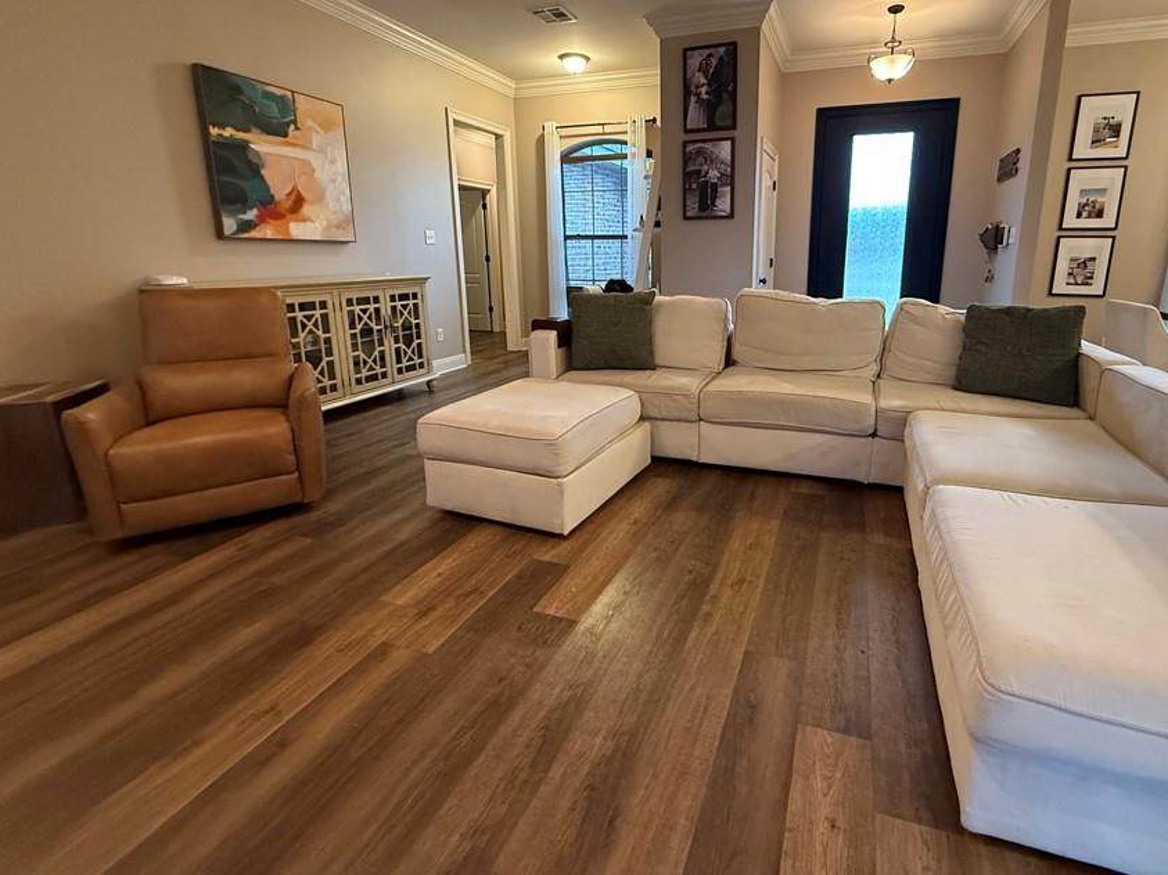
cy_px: 377
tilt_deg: -10.9
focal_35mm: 17
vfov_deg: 74.3
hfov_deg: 90.4
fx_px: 574
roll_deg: -0.4
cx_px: 668
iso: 640
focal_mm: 2.22
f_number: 2.2
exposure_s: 1/60
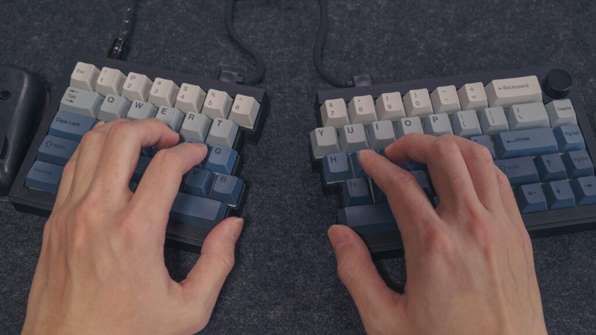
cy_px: 168
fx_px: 695
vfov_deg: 27.1
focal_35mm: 44
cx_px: 298
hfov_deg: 46.4
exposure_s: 1/18
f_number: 4
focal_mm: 27.7
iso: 160
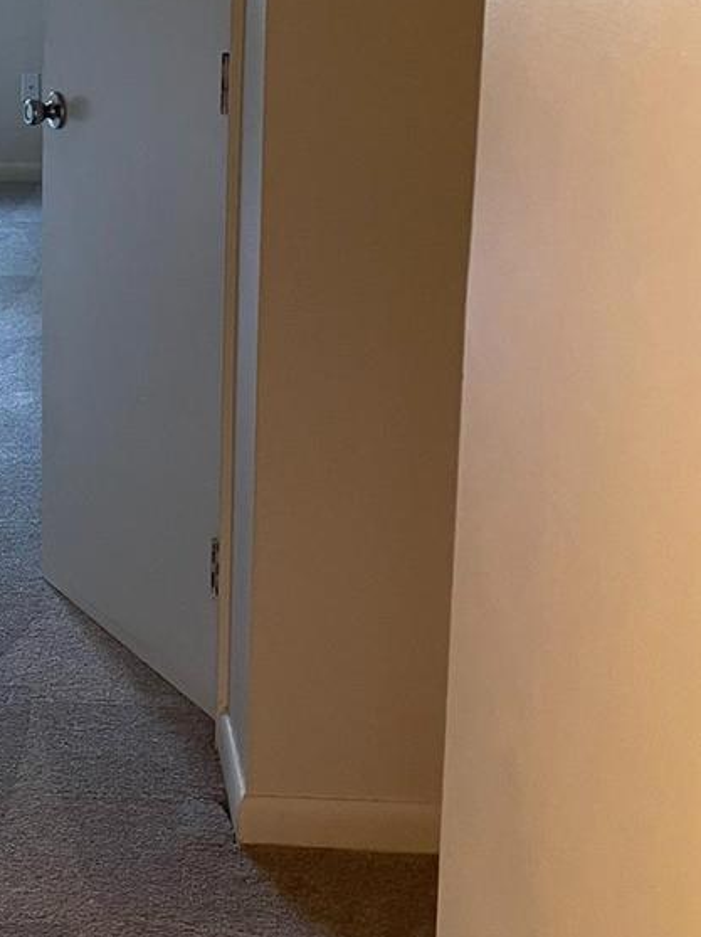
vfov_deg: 27.5
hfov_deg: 19.9
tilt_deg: -10.8
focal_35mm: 69
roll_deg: +2.6
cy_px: 168
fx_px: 1865
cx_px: -146
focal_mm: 5.1
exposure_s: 1/60
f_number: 1.6
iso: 250
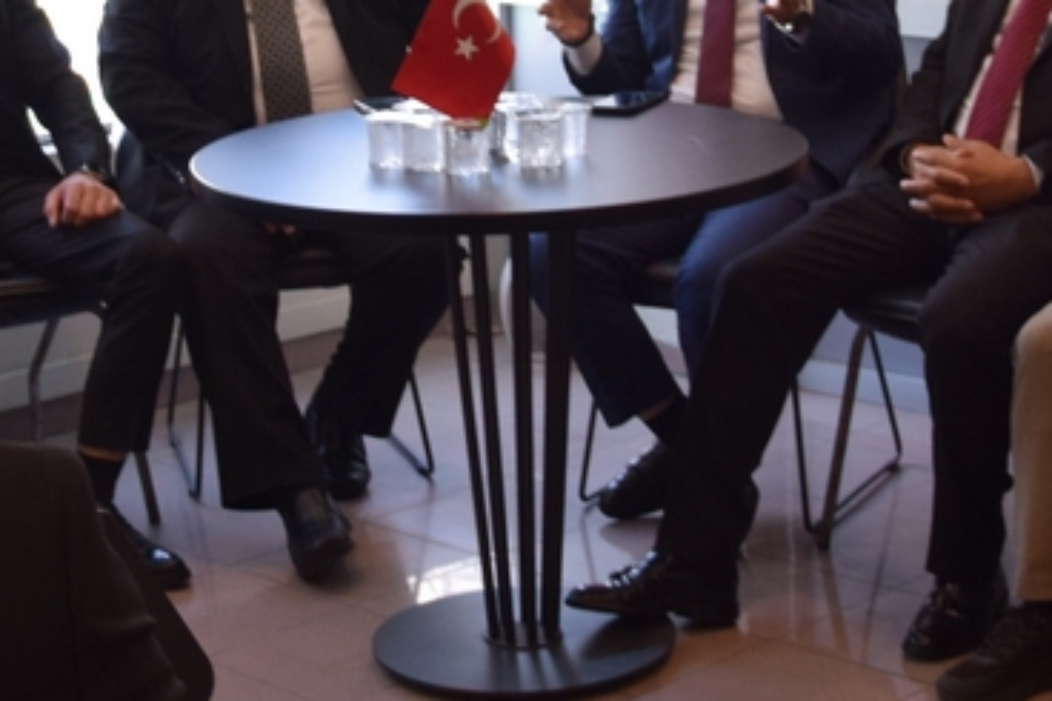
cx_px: 586
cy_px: 30
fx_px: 2746
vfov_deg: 14.3
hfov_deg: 21.7
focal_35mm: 94
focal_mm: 18
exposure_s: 1/60
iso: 640
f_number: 4
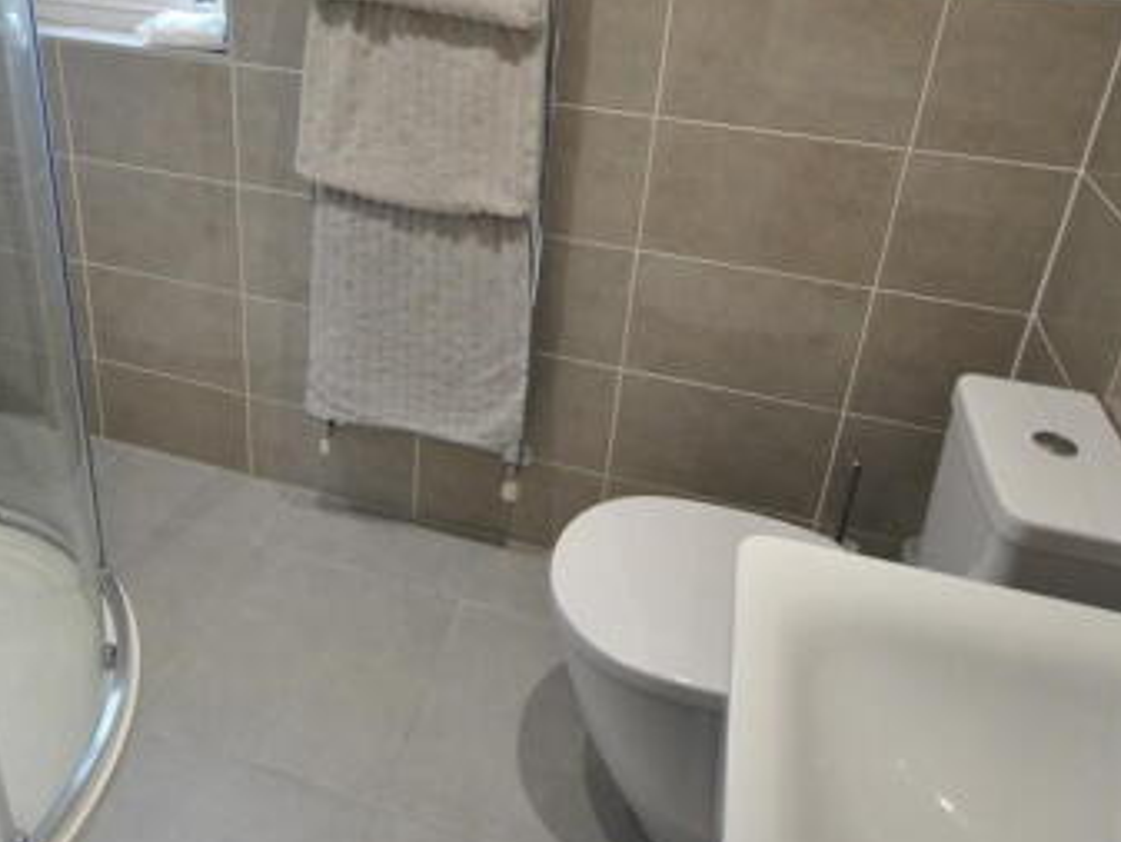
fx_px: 907
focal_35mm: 28
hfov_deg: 62.7
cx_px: 431
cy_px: 208
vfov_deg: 47.8
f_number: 4
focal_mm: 10
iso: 400
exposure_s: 1/25
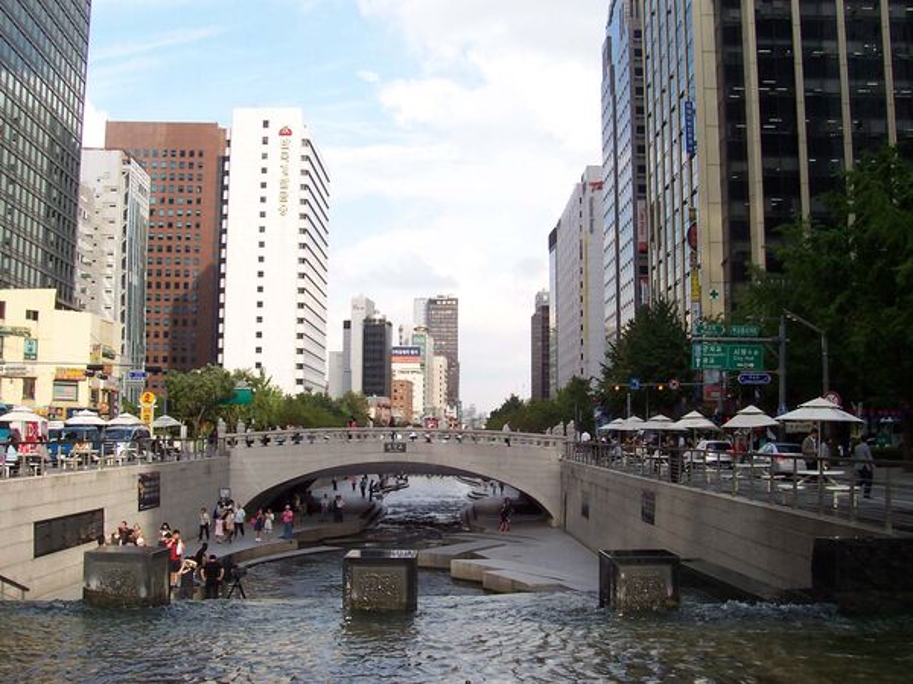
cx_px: 456
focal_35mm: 37
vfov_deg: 38.7
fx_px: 976
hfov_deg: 50.1
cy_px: 342
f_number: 5.6
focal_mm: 5.6
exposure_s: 1/180
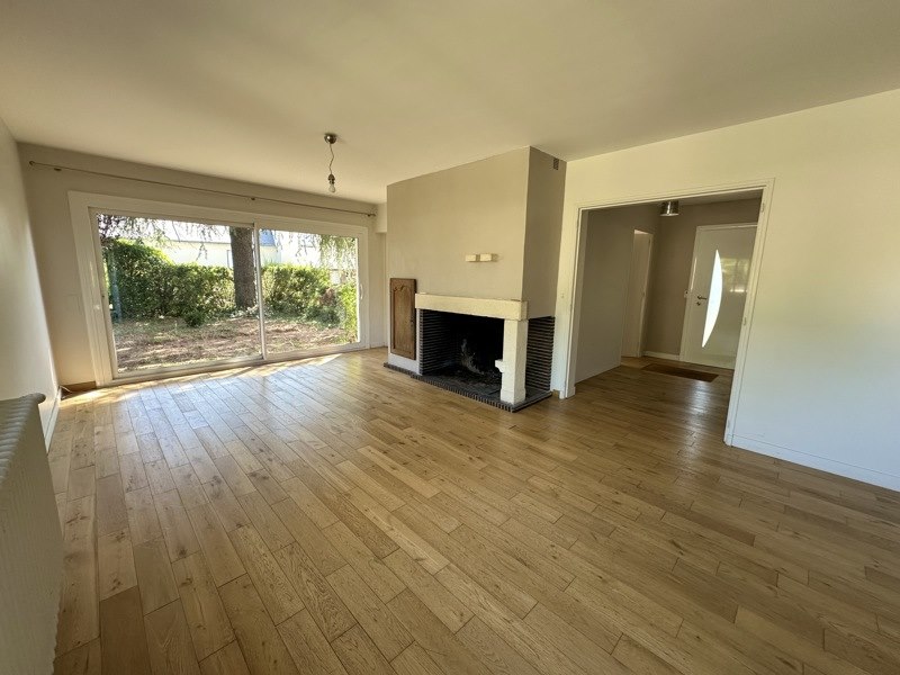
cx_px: 450
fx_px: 364
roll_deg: -0.8
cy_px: 338
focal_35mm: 14
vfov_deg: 85.7
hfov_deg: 102.1
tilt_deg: -10.0
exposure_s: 1/99
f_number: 2.2
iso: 125
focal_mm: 2.22
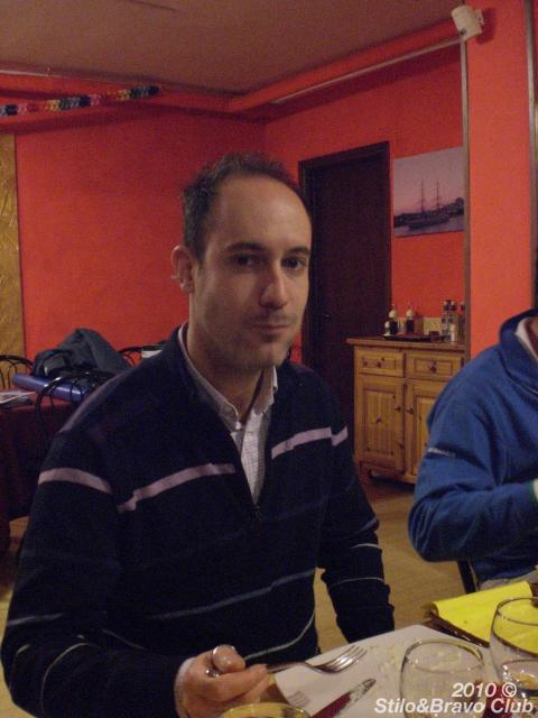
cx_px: 269
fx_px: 787
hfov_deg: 37.7
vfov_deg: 49.0
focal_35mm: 38
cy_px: 359
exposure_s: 1/15
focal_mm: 6.3
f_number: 3.1
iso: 800
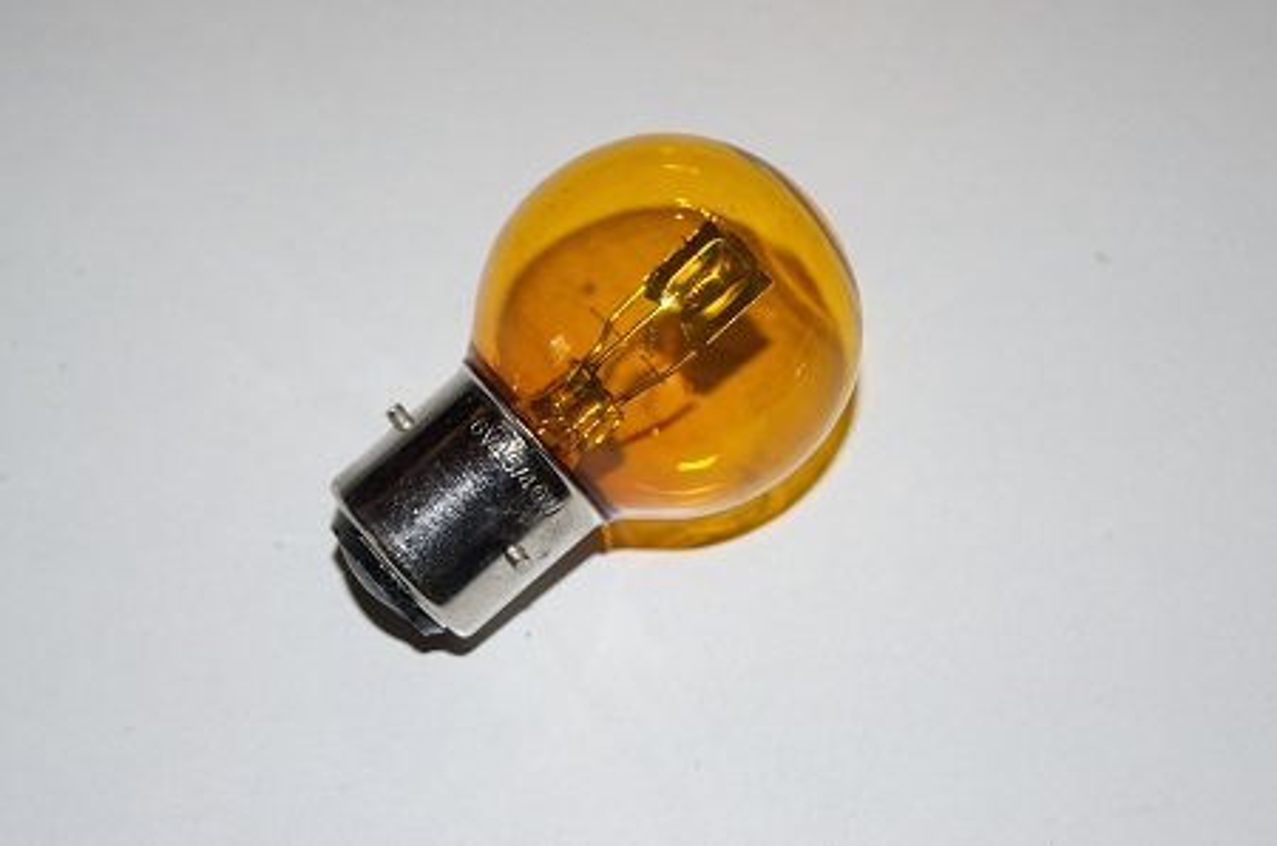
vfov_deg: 16.5
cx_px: 638
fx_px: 2920
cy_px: 423
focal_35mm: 82
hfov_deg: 24.7
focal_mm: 55
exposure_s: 1/80
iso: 250
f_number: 5.6
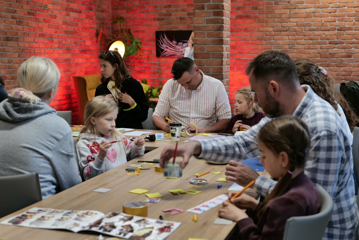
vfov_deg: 25.1
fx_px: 538
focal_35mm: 54
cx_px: 180
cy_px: 120
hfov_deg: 36.9
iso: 1000
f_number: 5
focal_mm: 54
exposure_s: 1/60
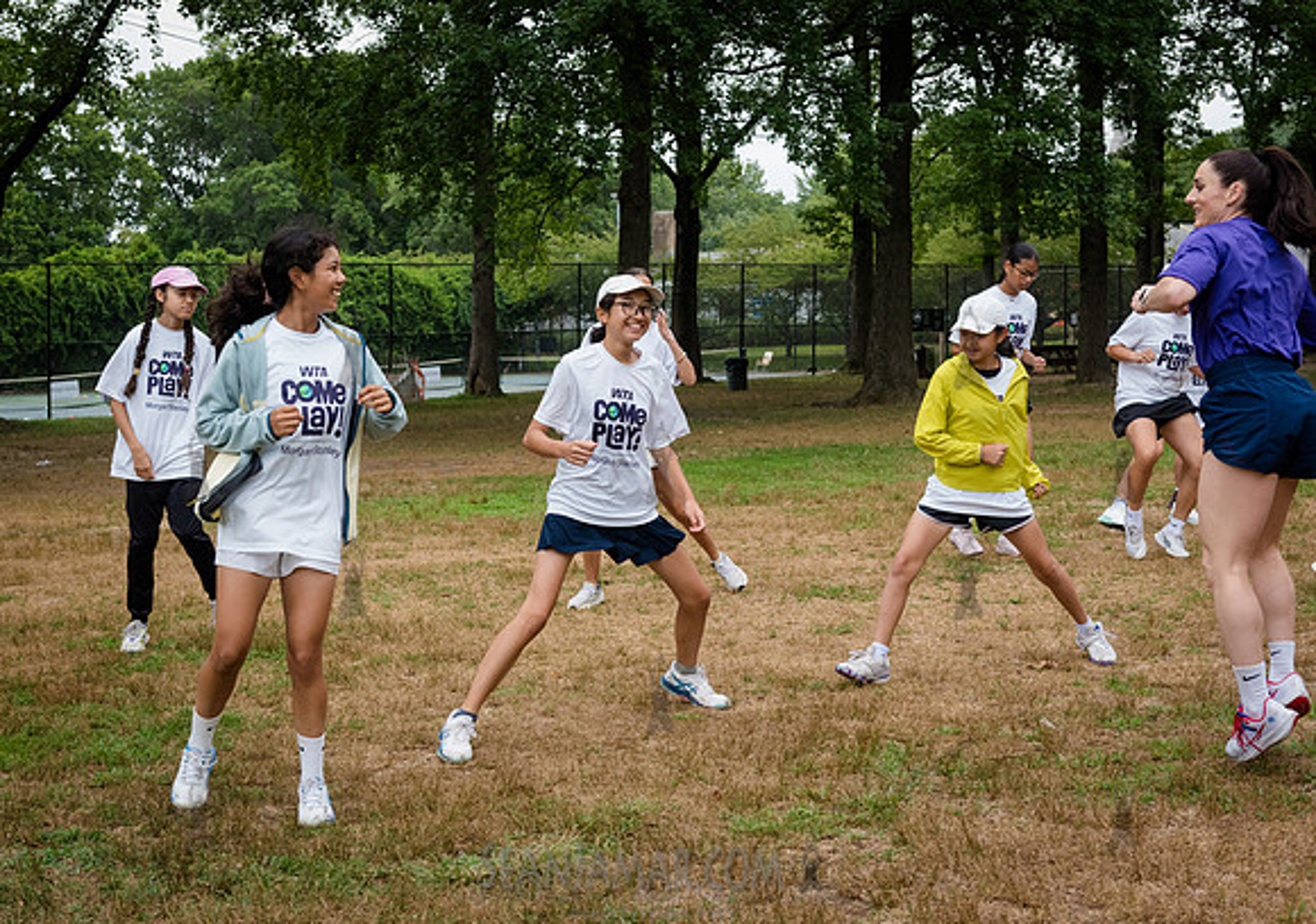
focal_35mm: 55
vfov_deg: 25.6
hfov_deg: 35.8
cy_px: 435
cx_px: 584
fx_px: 2033
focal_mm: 50
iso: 1600
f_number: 5
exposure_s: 1/1000
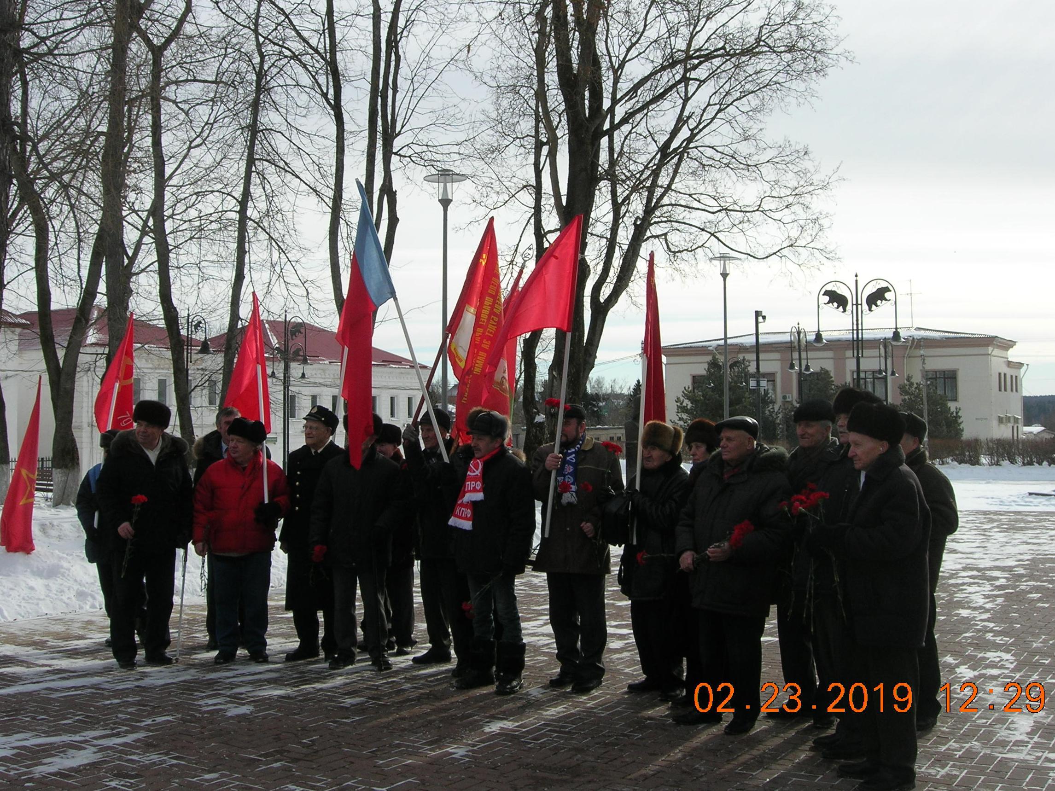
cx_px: 528
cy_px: 396
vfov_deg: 37.7
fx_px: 1158
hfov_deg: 49.0
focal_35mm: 38
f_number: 4.8
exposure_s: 1/597
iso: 64
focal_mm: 7.8
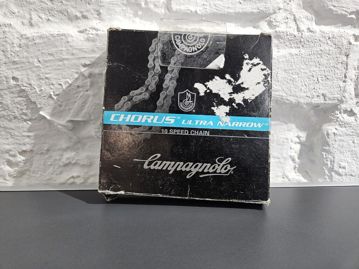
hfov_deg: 73.9
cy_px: 134
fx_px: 239
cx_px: 180
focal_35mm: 23
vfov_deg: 58.9
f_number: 1.8
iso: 500
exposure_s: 1/100
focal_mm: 5.4
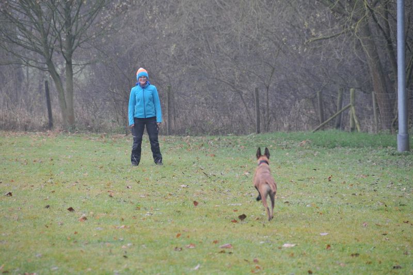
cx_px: 206
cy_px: 138
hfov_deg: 6.9
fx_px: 3439
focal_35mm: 300
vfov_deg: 4.6
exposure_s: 1/100
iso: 400
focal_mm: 200
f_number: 6.3
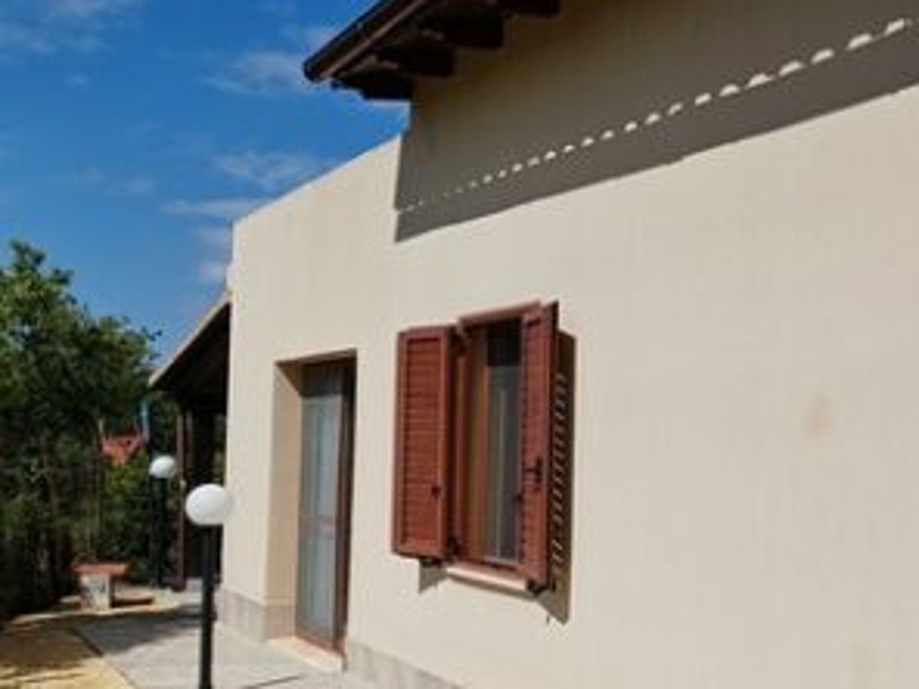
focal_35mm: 45
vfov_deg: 32.1
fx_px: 1195
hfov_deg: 38.0
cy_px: 416
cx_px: 894
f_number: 2
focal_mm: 1.82
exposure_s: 1/1100
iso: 50
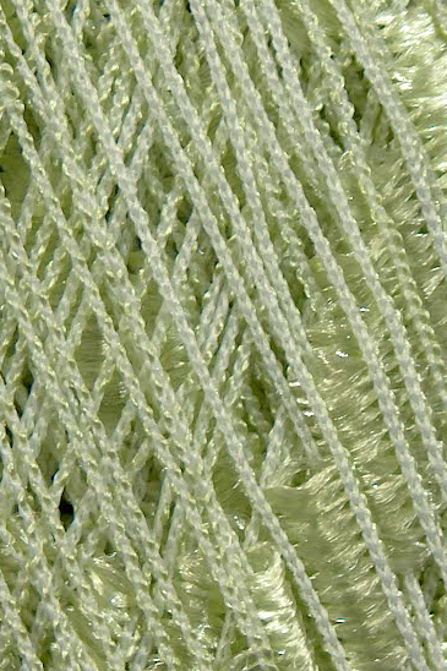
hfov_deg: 6.6
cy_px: 460
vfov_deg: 9.9
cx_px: 200
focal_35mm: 207
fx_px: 3858
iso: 100
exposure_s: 1/4.73
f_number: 2.9
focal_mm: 17.25
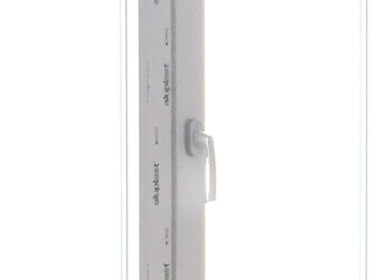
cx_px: 747
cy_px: 255
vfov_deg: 9.3
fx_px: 1713
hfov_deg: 11.2
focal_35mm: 159
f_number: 2.2
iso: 80
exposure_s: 1/33
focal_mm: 4.15
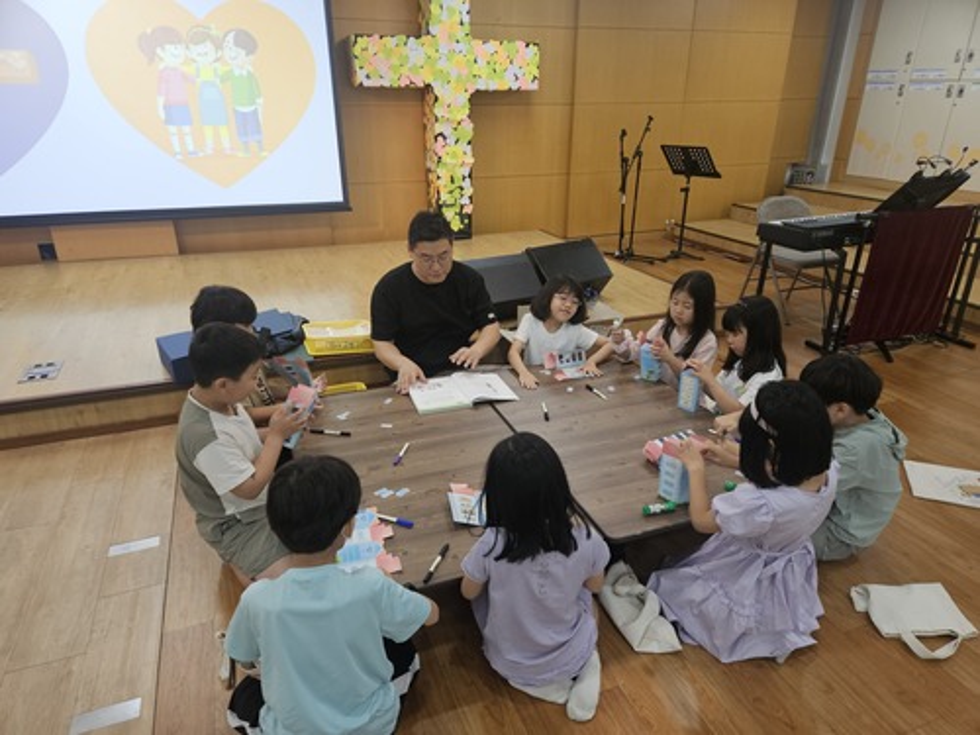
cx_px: 490
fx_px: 651
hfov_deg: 73.9
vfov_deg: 58.9
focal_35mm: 23
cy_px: 368
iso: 160
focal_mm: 5.4
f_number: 1.8
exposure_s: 1/120
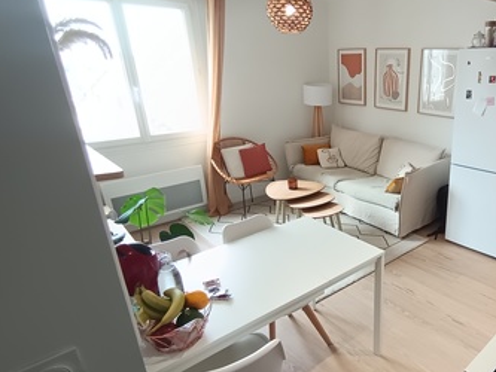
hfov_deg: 67.2
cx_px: 370
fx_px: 344
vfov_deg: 56.7
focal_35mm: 24
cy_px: 204
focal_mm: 1.65
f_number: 2.2
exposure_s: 1/60
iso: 225
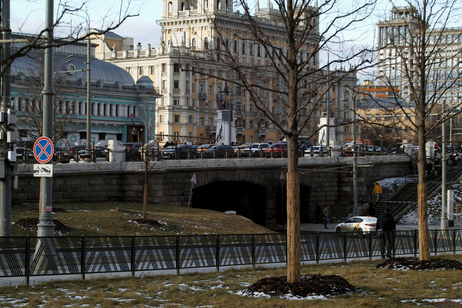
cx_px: 241
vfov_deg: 16.9
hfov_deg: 25.1
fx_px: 1039
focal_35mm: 81
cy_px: 149
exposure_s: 1/125
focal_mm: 35
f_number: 8
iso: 100
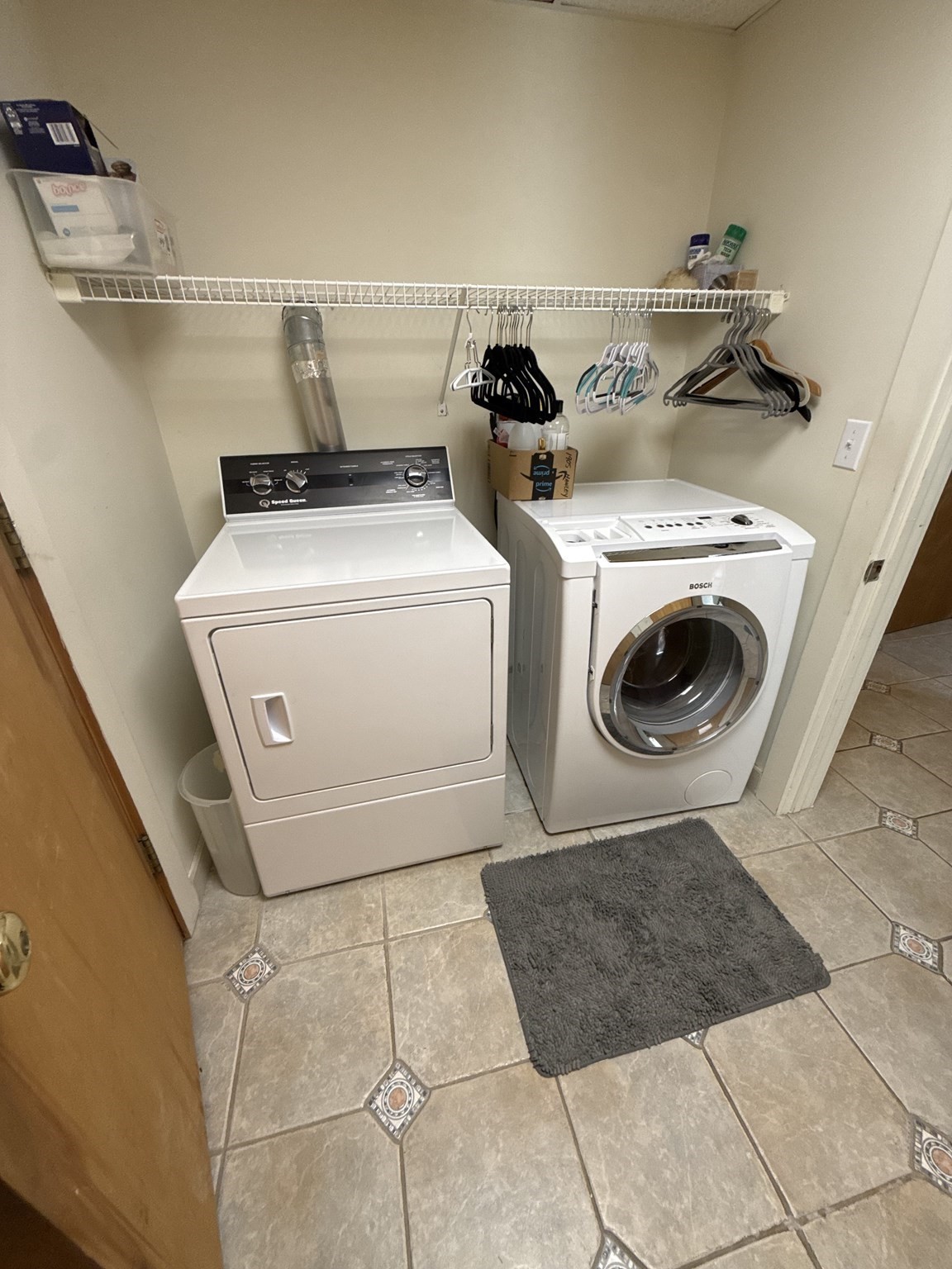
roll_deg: +1.2
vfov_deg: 102.1
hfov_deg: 85.7
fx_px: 513
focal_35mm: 14
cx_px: 476
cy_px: 634
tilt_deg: -27.1
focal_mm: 2.22
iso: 200
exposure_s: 1/120
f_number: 2.2
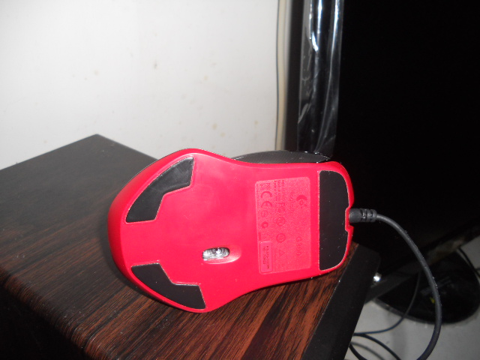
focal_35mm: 27
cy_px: 180
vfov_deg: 51.4
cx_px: 240
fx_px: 374
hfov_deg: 65.3
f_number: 8
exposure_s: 1/25
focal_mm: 4.9
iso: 200
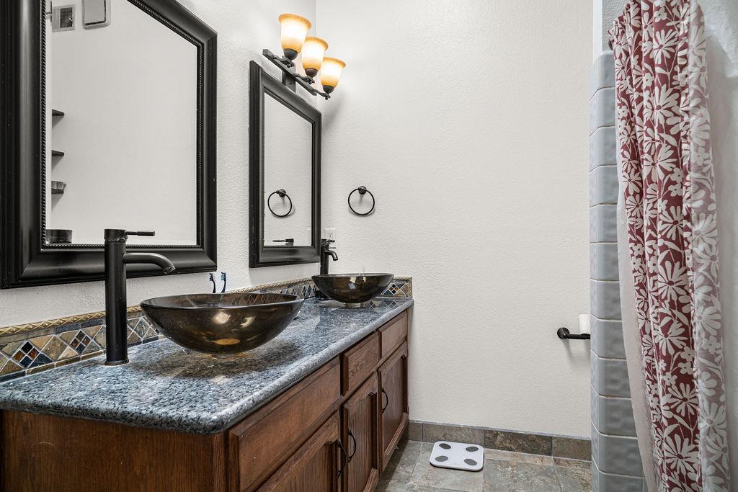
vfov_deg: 61.9
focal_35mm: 20
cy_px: 246
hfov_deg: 84.0
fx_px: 410
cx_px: 369
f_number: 8
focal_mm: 20
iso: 320
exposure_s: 1/8
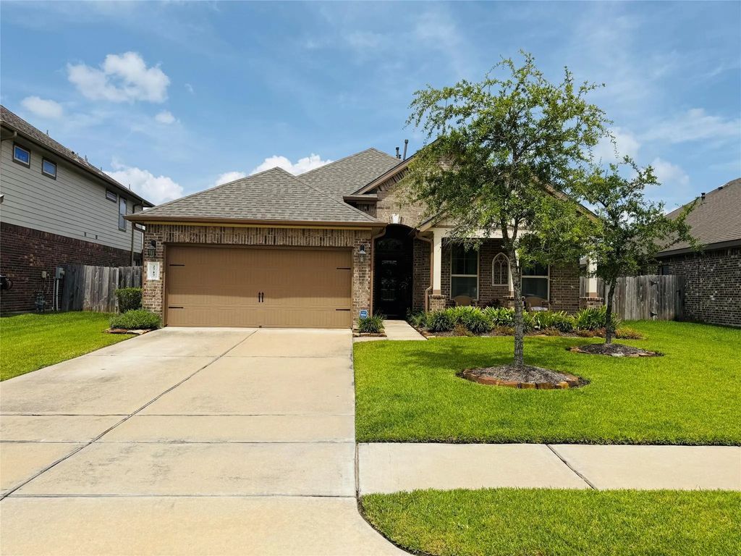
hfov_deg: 71.6
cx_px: 370
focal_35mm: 24
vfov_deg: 56.8
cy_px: 278
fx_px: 514
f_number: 1.78
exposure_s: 1/6711
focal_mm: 6.76
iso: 80
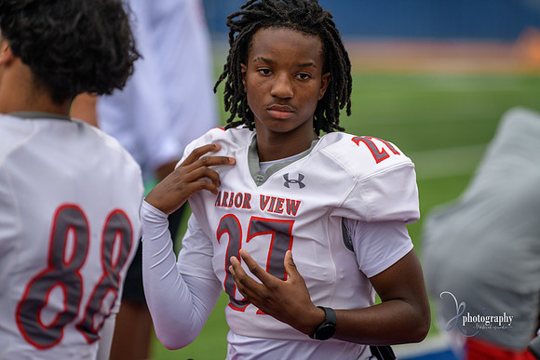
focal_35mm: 240
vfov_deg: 5.7
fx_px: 3601
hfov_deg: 8.6
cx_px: 270
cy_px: 180
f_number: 2.8
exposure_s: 1/500
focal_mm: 240
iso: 125
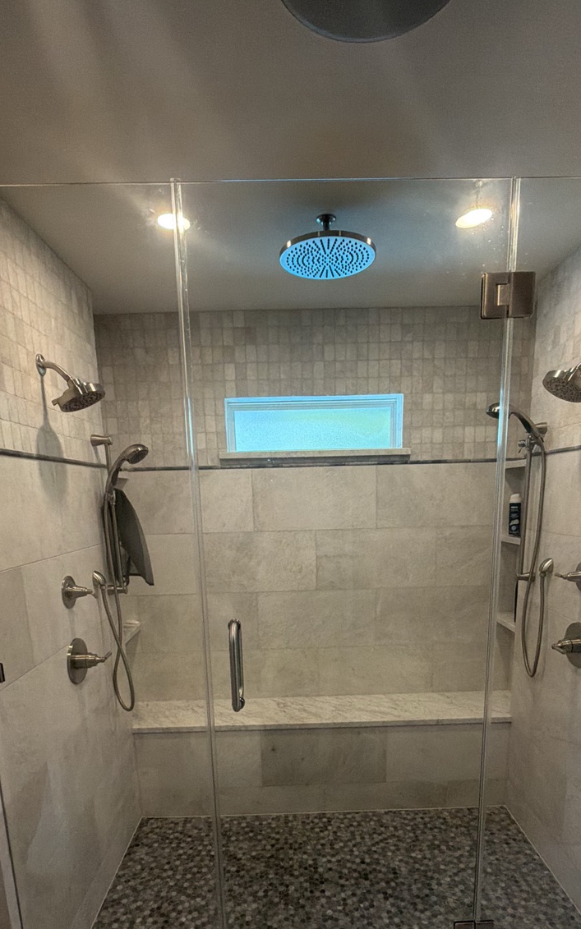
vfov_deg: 79.9
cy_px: 609
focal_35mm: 21
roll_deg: +1.5
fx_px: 532
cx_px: 298
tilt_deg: -11.0
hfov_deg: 57.3
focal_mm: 2.22
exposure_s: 1/120
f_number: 2.2
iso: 200
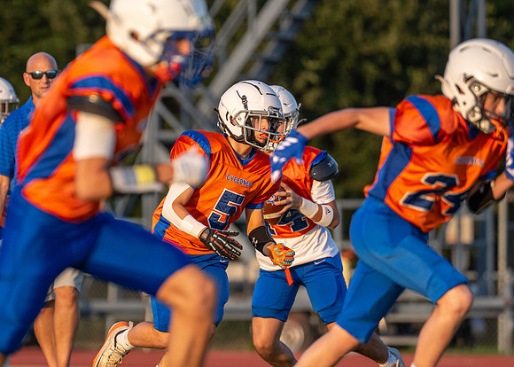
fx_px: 7103
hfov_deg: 4.1
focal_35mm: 487
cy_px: 228
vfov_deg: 3.0
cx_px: 187
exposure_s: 1/1600
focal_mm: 280
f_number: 4
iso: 400
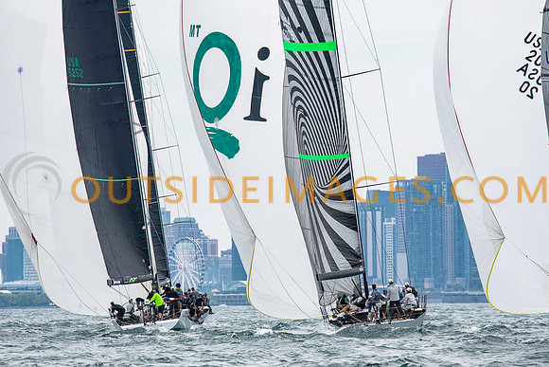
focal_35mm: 469
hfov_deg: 4.4
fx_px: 7158
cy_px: 184
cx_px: 274
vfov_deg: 2.9
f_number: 5.6
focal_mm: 300
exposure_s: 1/2000
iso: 400
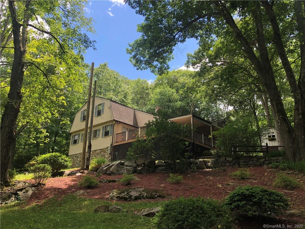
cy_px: 114
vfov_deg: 49.7
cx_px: 152
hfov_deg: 63.4
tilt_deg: +20.4
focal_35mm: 28
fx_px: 247
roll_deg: -1.5
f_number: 1.8
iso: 20
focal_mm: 4
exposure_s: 1/475
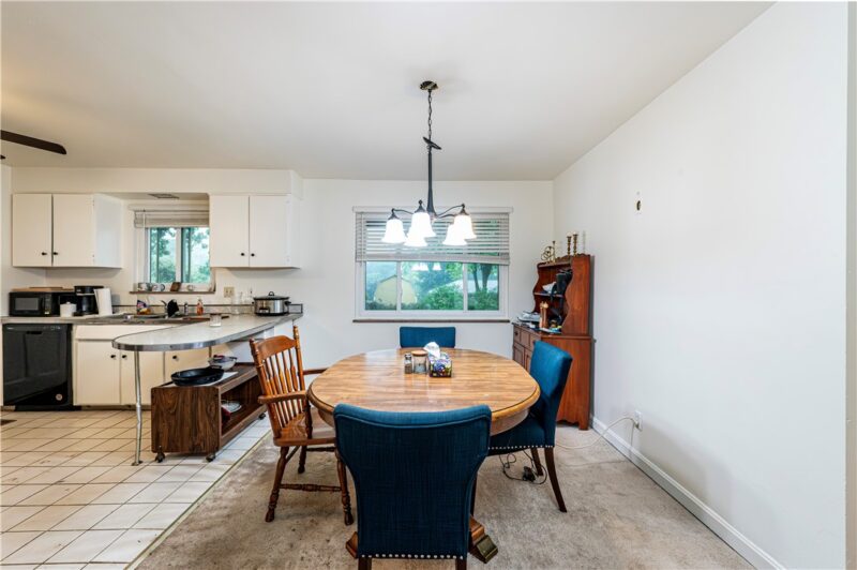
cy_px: 285
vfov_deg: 81.1
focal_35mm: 14
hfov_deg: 104.3
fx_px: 333
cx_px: 428
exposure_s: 1/60
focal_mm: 14
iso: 4000
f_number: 9
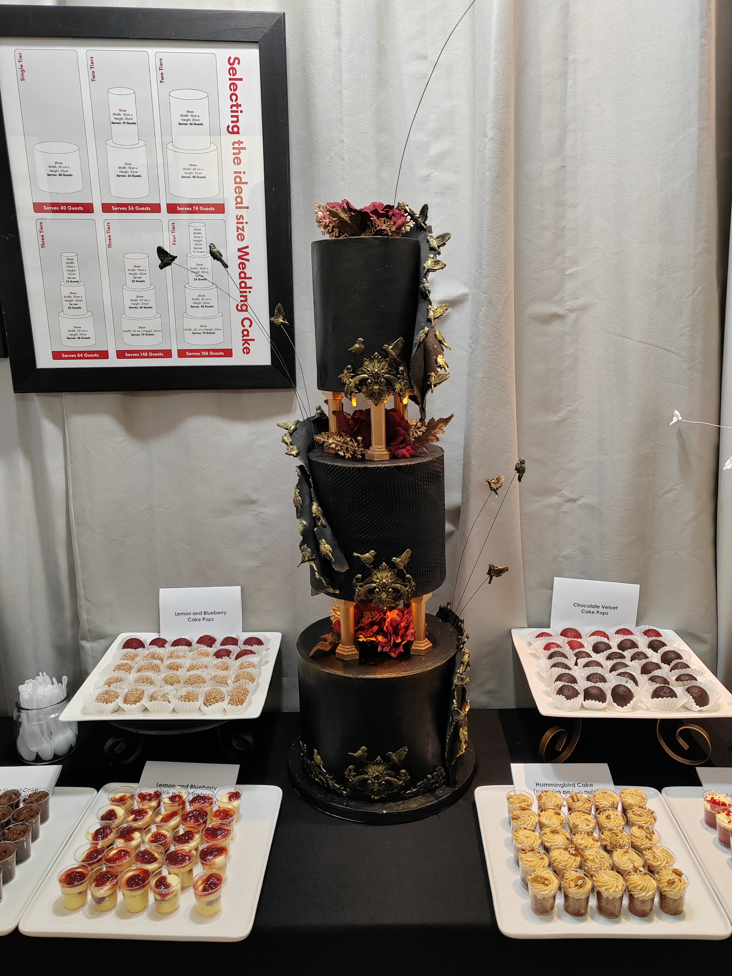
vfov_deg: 65.3
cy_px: 488
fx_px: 761
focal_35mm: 27
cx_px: 366
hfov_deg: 51.4
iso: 320
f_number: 1.9
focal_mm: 5.52
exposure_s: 1/100
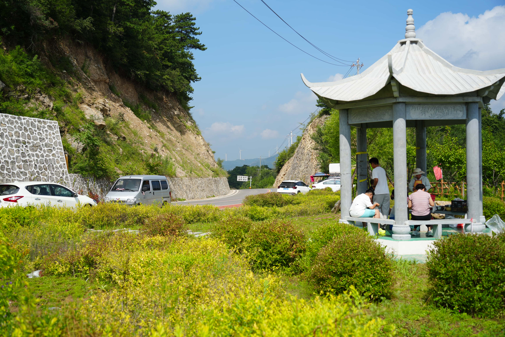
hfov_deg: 48.5
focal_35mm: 40
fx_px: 561
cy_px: 168
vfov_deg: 33.4
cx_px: 252
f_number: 5
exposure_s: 1/640
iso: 100
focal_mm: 40
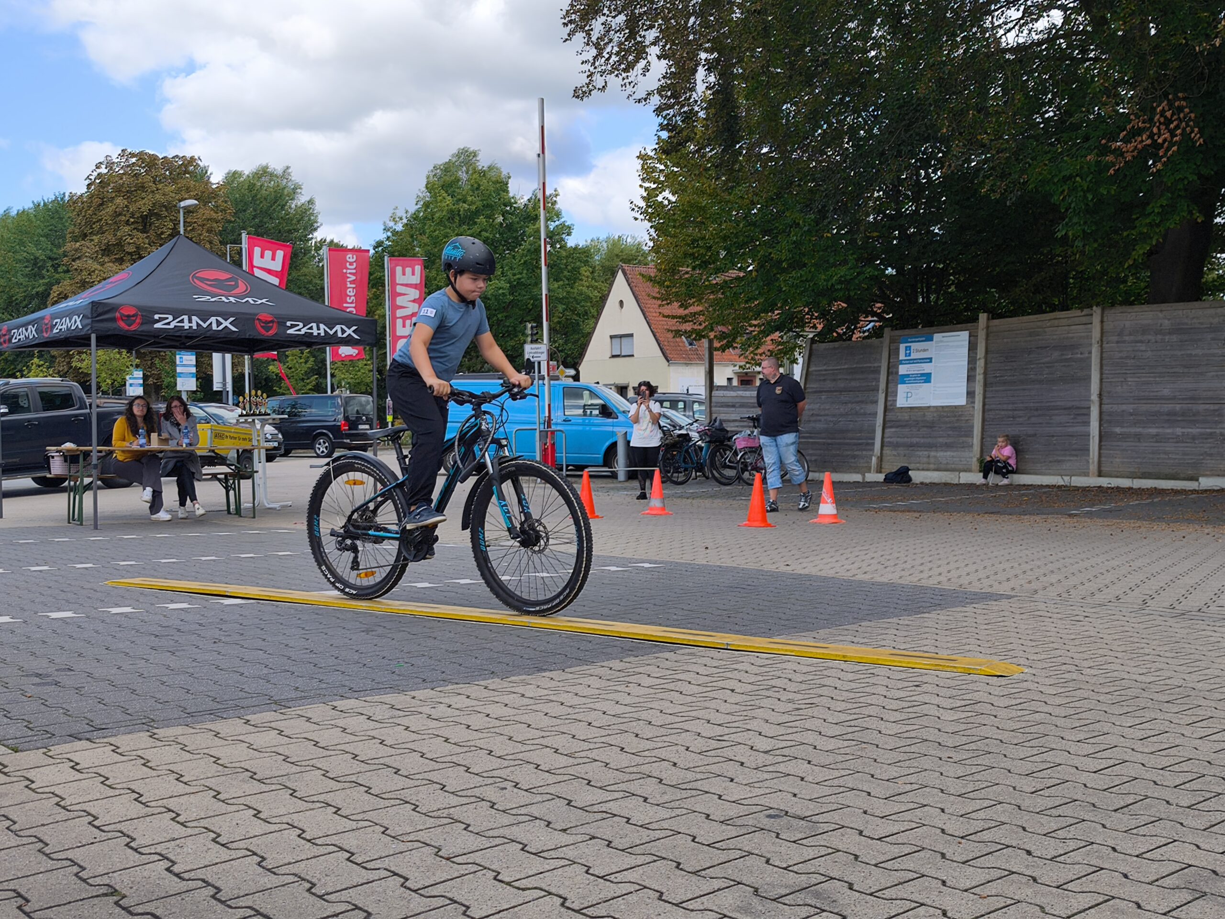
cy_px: 460
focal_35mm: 38
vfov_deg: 37.7
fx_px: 1345
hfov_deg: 49.0
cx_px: 612
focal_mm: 6.57
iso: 50
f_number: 1.6
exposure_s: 1/1665
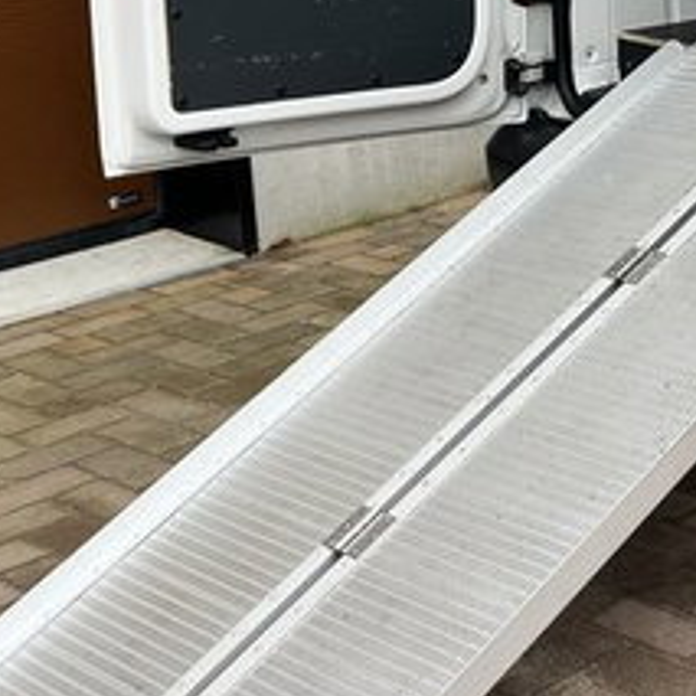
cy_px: 95
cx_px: 745
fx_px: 1865
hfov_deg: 20.3
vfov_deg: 20.8
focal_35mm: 82
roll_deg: +2.3
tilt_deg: -11.0
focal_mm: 5.1
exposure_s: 1/122
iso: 40
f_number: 1.6
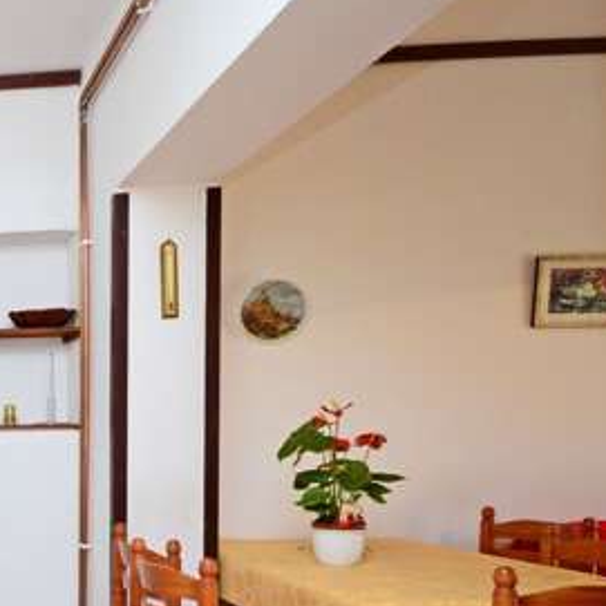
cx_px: -221
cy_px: 477
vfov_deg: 44.0
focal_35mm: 36
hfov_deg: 32.0
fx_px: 713
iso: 1600
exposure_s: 1/160
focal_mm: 10
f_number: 6.3
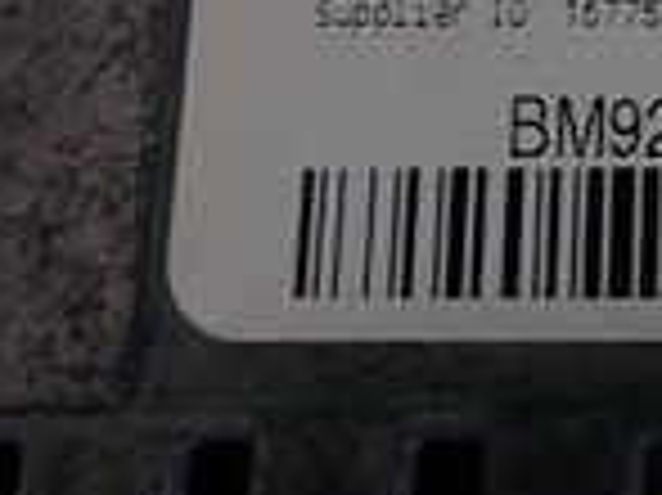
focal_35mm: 102
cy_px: -153
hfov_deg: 18.3
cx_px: 802
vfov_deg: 13.9
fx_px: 1949
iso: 160
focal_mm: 4.5
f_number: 2
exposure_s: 1/60
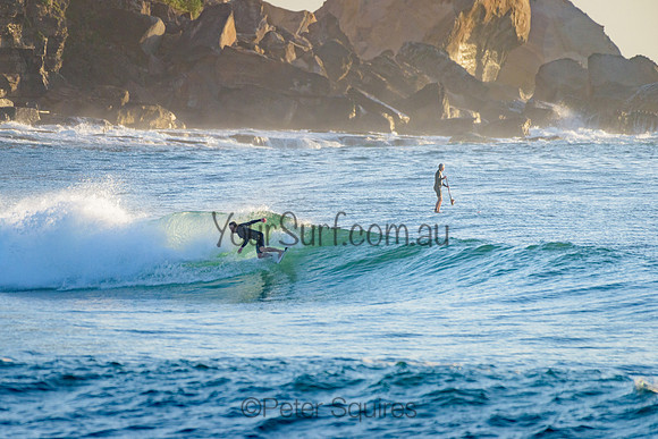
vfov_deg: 2.2
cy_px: 190
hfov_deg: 3.4
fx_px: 11202
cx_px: 259
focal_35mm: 613
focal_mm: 500
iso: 500
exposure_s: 1/2000
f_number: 5.6
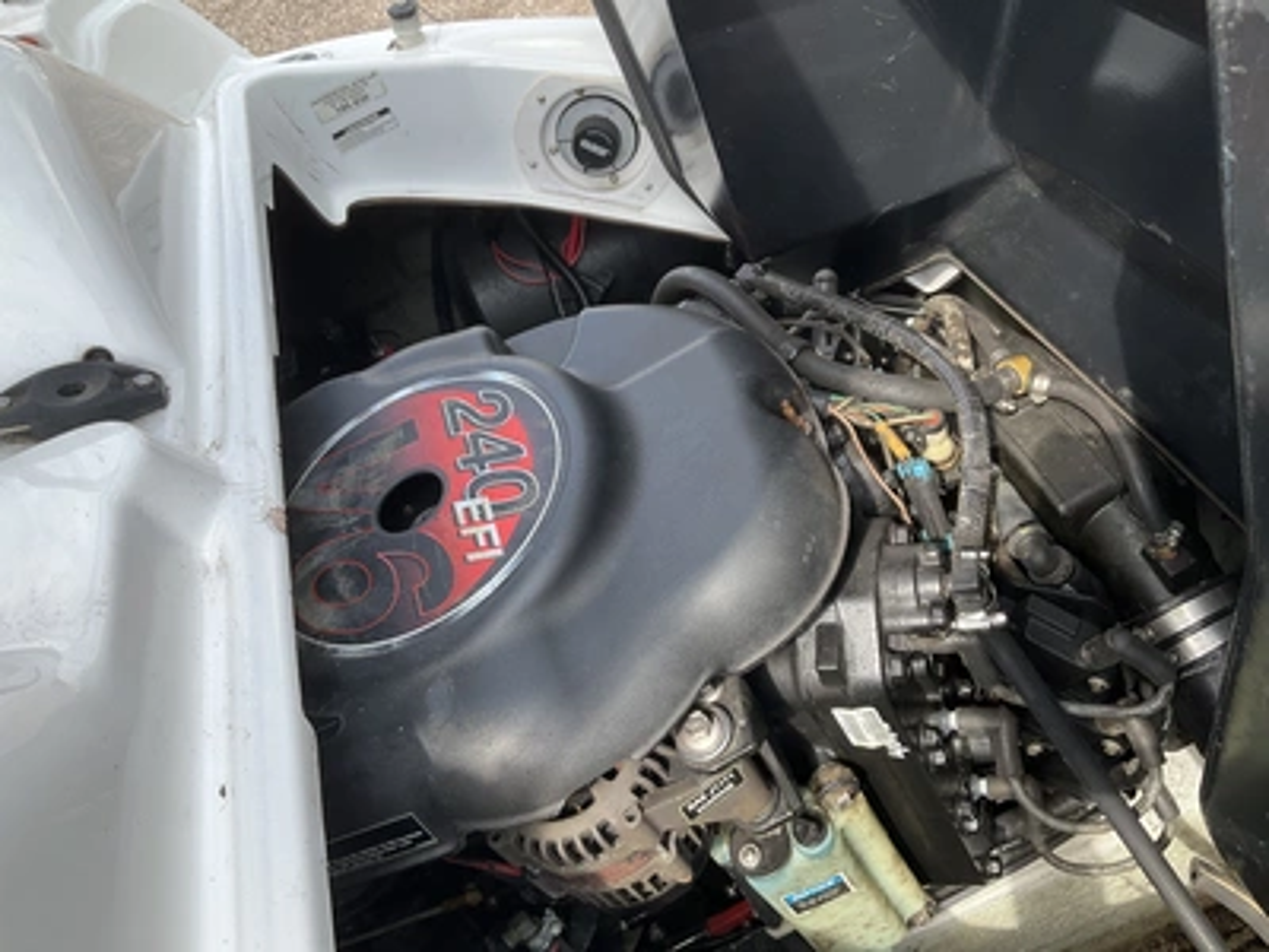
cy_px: 476
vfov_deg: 48.2
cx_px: 634
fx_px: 1063
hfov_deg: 61.7
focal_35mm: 29
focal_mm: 3
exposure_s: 1/419
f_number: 1.8
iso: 25
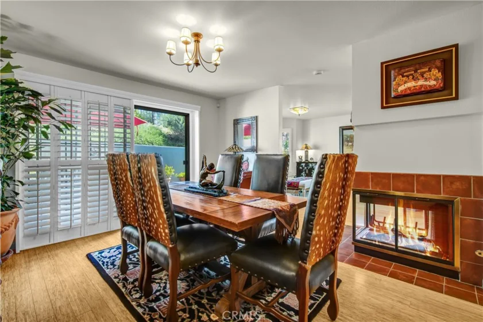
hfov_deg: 100.4
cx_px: 242
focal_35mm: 15
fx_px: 201
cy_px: 161
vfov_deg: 77.3
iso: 400
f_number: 8
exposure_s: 1/10
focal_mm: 10
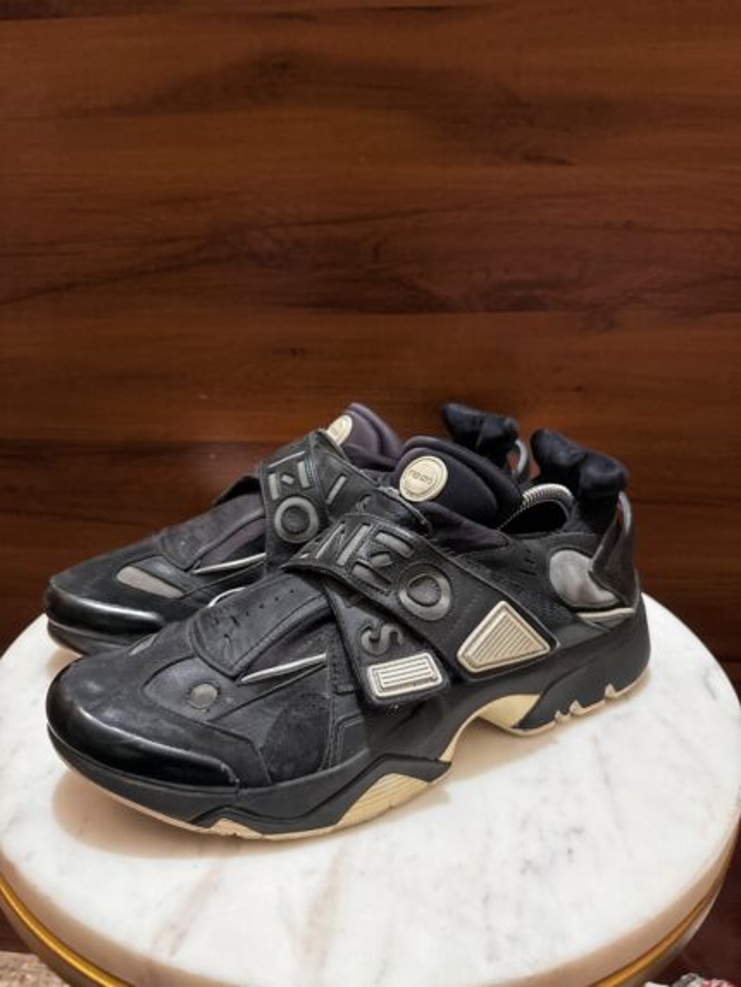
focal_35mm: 24
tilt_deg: -19.7
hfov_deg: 56.8
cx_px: 370
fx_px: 685
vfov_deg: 71.6
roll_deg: -0.3
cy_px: 494
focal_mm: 6.76
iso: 320
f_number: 1.78
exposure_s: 1/50
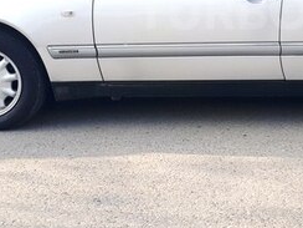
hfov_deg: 25.9
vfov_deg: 19.7
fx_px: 639
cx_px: 265
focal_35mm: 73
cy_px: 11
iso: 40
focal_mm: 3.6
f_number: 1.9
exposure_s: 1/380
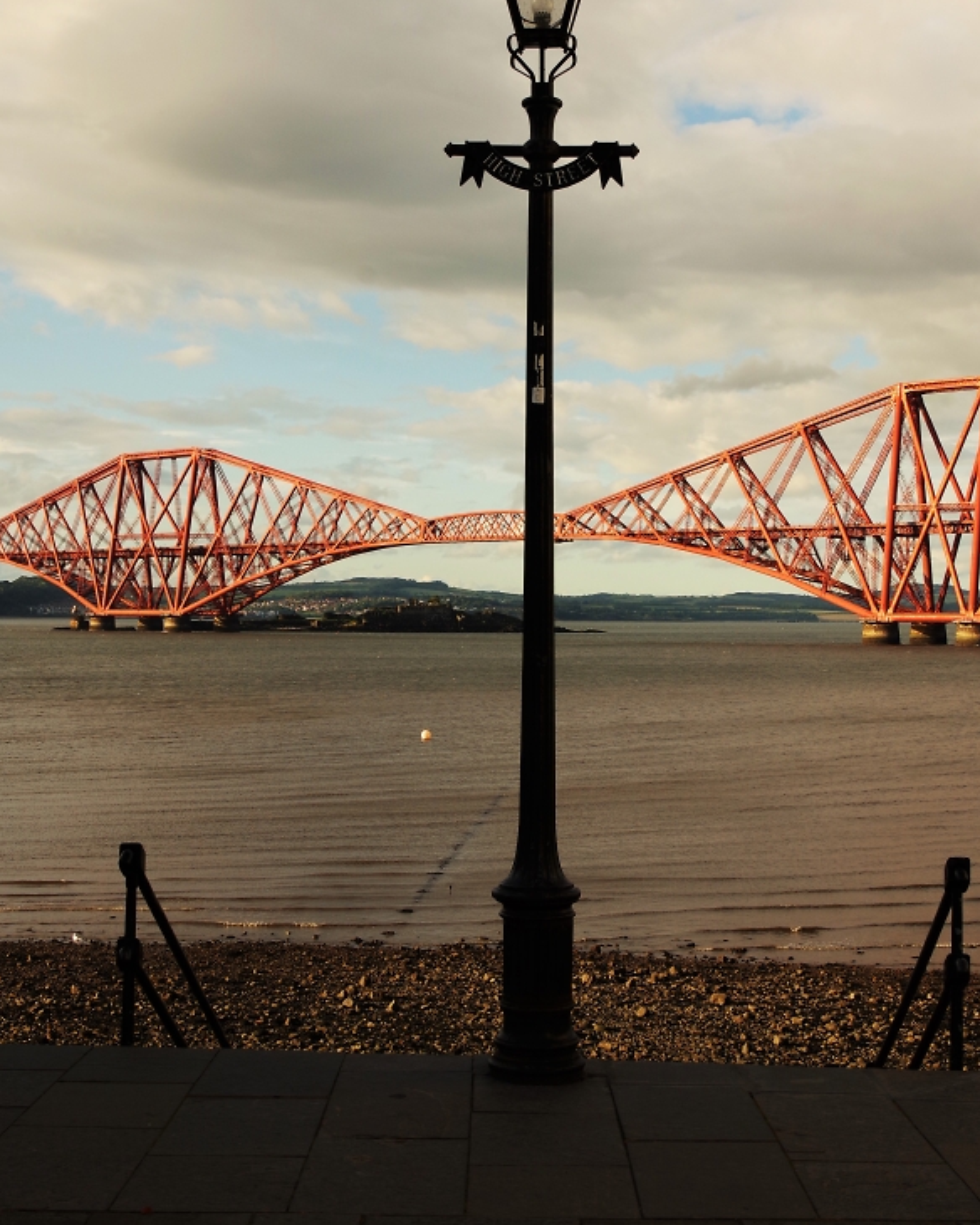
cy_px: 483
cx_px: 552
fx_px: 1958
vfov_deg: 34.6
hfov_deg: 28.1
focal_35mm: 54
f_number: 10
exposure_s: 1/250
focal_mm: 28
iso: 200
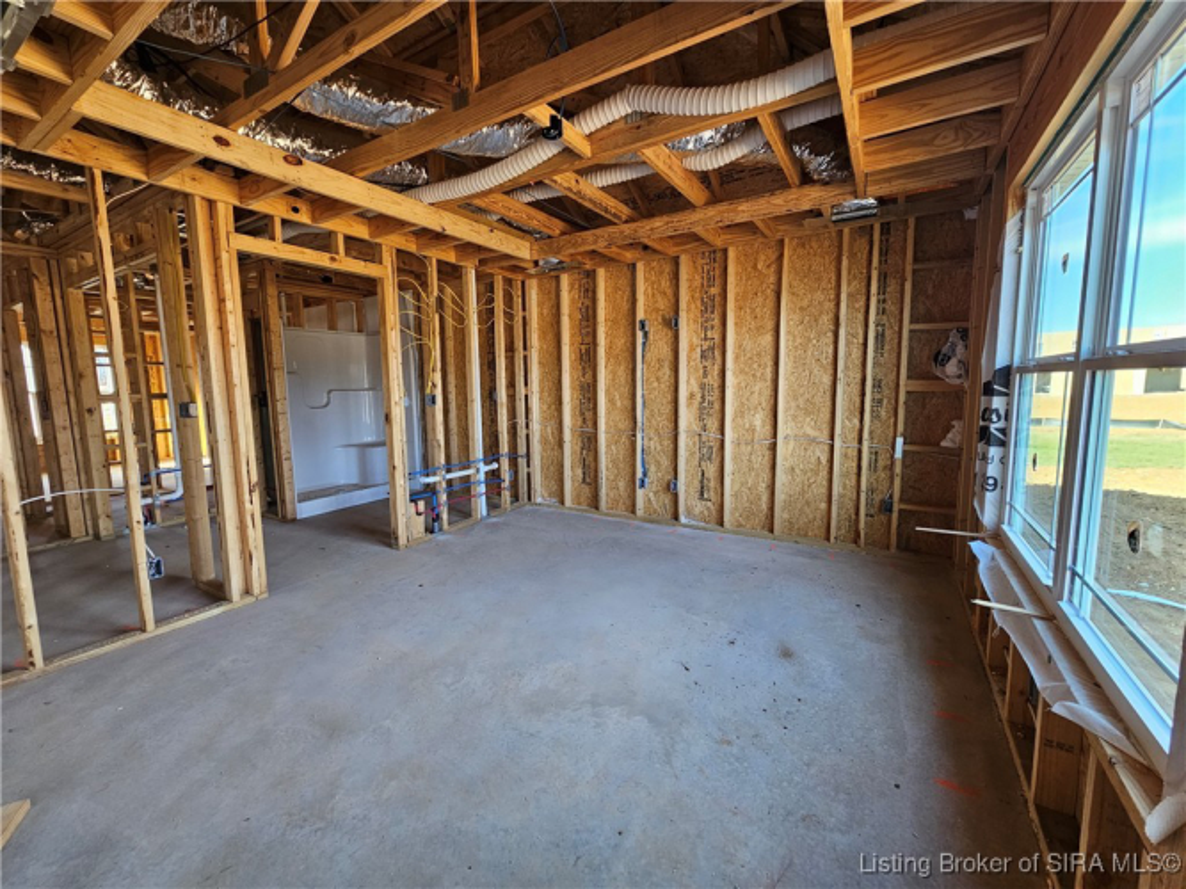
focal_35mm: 13
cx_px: 593
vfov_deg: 89.9
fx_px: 445
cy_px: 444
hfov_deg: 106.2
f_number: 2.2
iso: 125
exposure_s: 1/77.4
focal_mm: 2.2
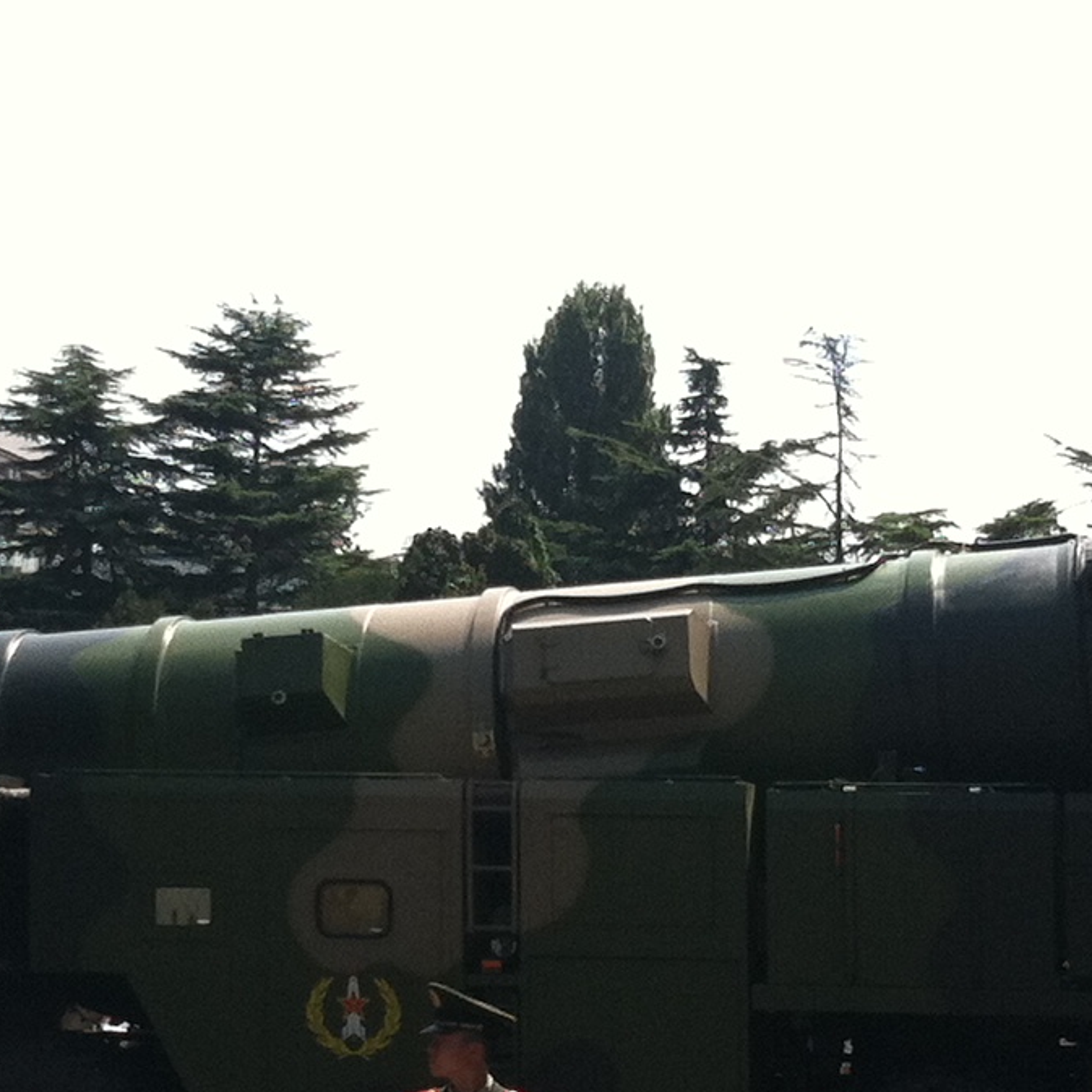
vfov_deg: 14.6
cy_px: 870
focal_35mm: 119
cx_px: 446
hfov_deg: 14.6
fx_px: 4247
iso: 80
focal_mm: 3.85
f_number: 2.8
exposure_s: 1/909
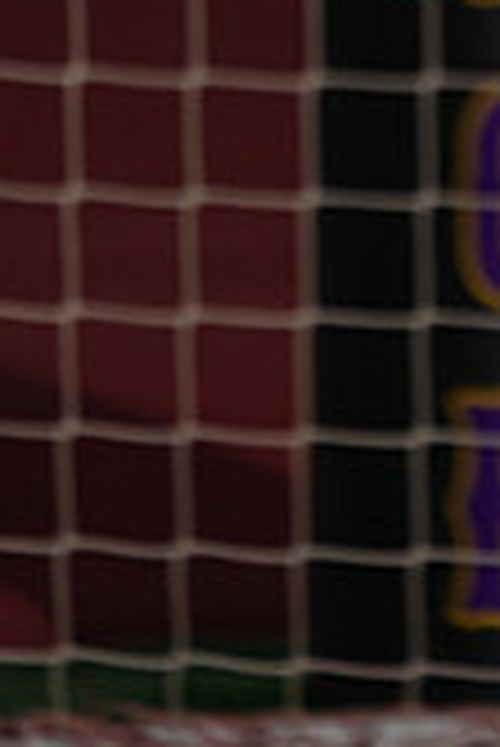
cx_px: 822
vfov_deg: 1.6
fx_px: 26380
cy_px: -486
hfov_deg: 1.1
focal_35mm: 1269
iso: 320
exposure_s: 1/200
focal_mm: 364
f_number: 5.6
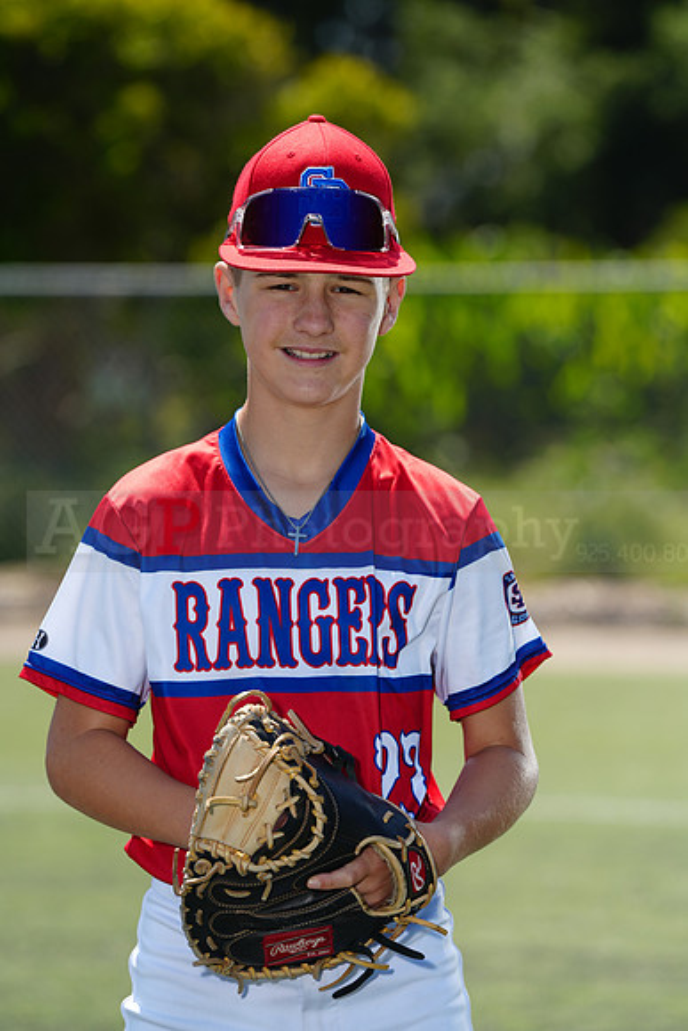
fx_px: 5729
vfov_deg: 10.3
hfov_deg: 6.9
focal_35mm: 200
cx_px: 344
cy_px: 516
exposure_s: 1/250
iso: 50
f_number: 5
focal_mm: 200
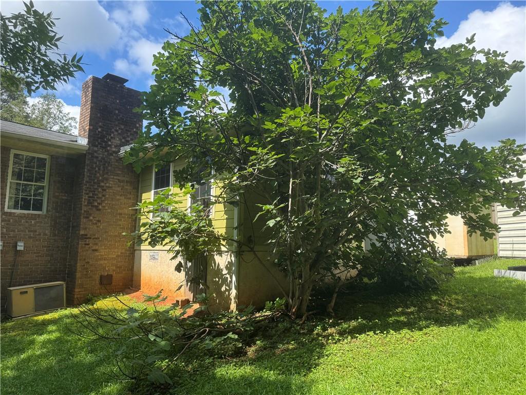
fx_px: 365
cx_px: 263
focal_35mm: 24
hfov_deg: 71.6
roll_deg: -0.9
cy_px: 198
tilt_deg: +7.6
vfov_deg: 56.8
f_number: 1.78
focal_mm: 6.76
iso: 80
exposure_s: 1/1311
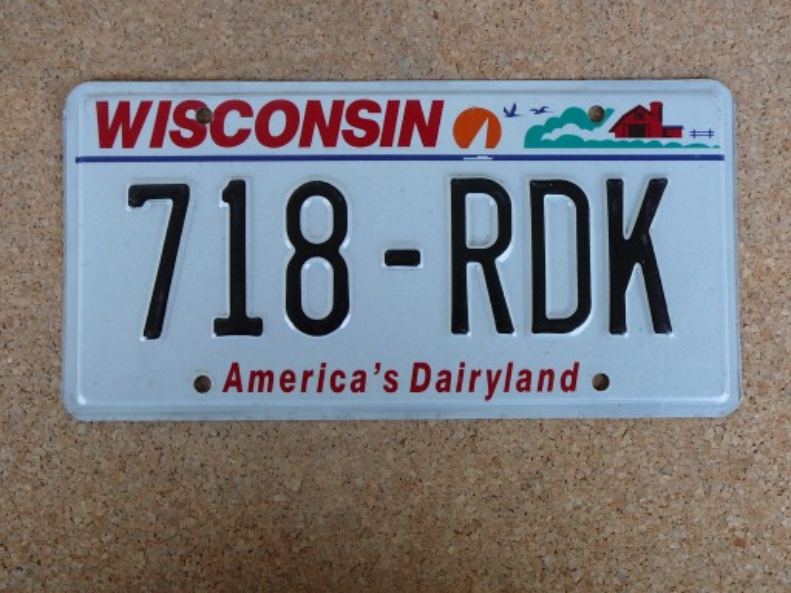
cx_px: 396
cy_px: 296
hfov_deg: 43.9
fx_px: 983
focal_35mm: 43
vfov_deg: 33.6
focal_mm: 6.4
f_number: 3.2
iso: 100
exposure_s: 1/40
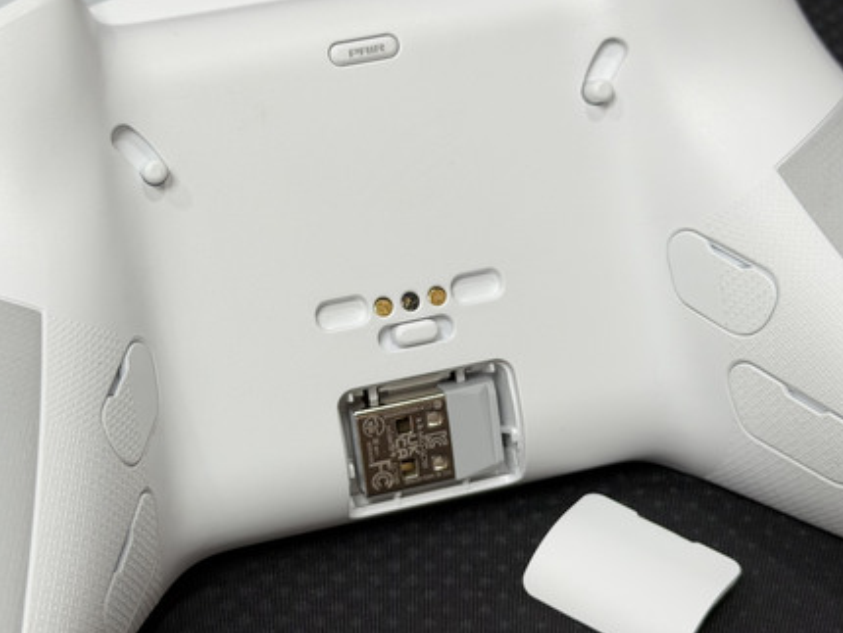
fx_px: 2120
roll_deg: -0.4
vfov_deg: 17.0
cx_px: 412
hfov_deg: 22.5
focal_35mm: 87
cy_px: 299
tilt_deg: -42.6
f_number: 1.78
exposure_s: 1/120
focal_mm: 6.76
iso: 64
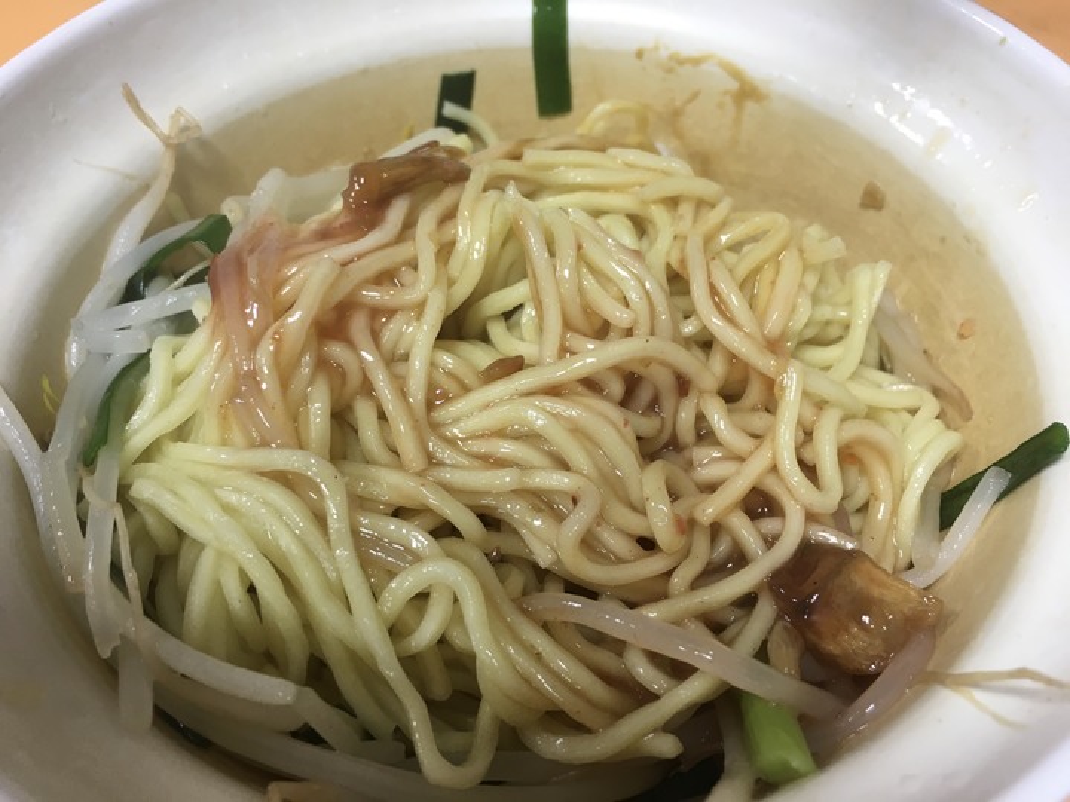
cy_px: 401
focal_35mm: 29
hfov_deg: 61.7
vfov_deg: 48.2
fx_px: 896
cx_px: 535
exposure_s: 1/30
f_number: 2.2
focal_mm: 4.15
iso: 64
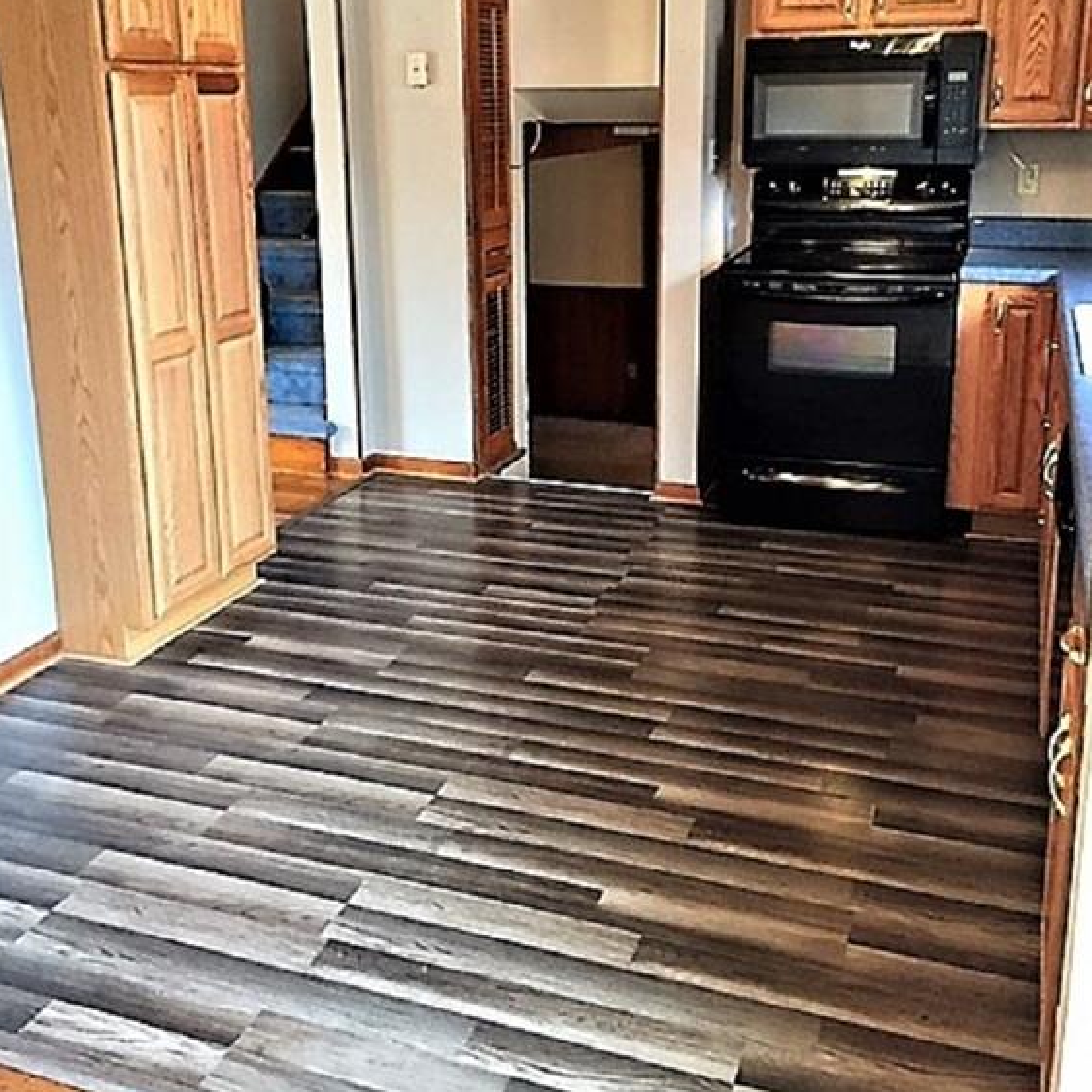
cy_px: 394
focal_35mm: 35
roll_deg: +1.0
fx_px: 1249
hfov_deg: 47.2
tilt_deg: -11.7
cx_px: 540
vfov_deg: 46.7
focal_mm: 4.15
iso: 200
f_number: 2.2
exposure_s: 1/30
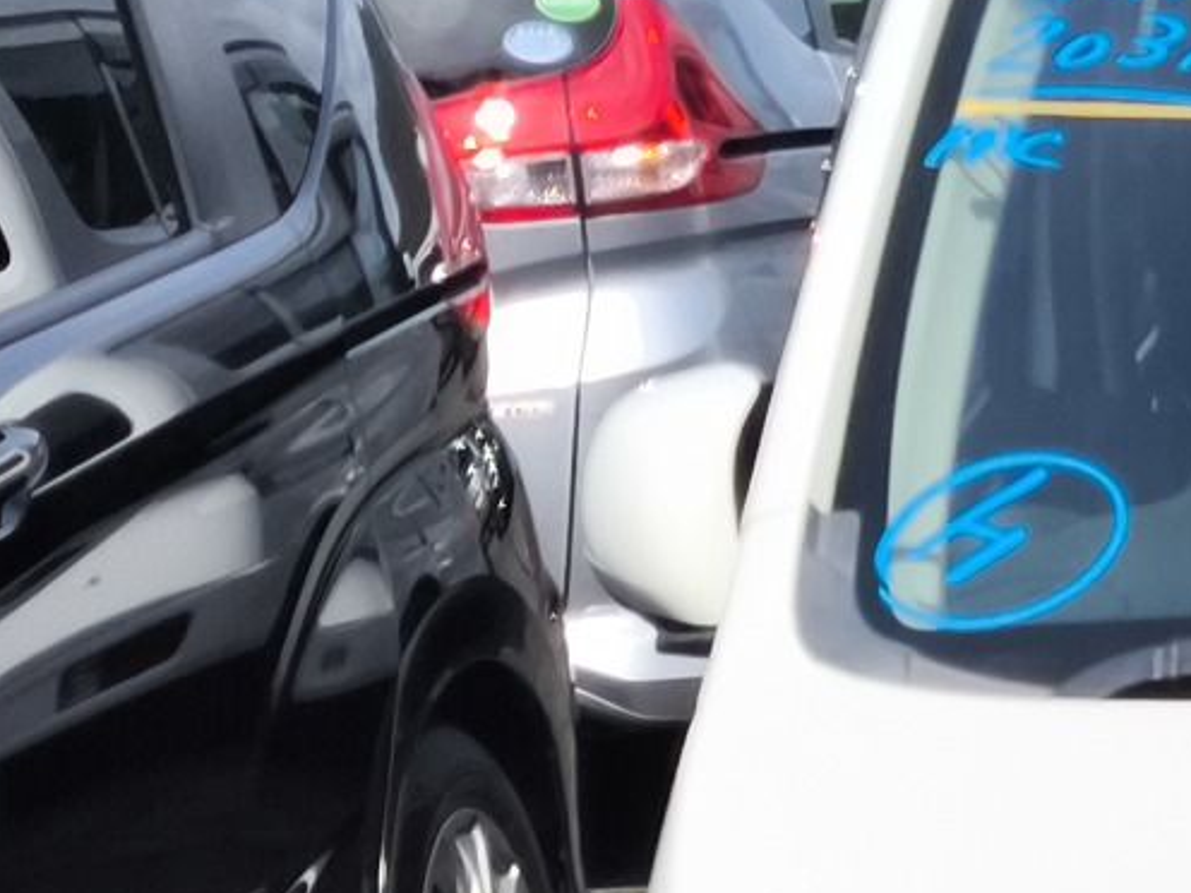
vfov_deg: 11.1
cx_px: 1974
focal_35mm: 129
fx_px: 4438
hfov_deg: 14.0
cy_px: 1234
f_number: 1.7
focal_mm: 4.71
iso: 51
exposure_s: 1/1081
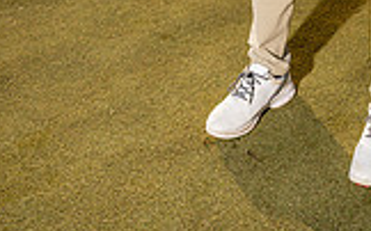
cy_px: -272
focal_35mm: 82
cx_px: 311
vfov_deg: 13.1
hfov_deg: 24.7
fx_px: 829
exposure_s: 1/1250
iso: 100
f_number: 4
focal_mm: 29
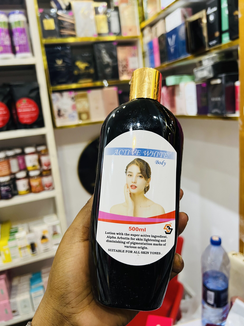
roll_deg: +5.9
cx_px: 118
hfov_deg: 51.4
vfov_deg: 65.3
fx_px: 254
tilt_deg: -11.7
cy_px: 162
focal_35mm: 27
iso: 80
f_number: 1.5
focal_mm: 5.7
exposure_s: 1/50
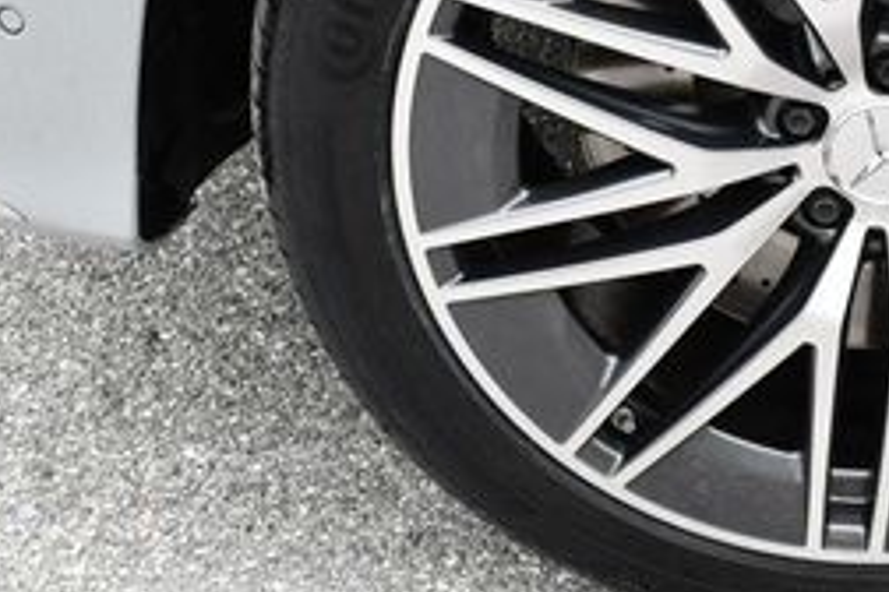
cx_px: 854
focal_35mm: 112
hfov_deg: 17.9
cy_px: 60
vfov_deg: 12.1
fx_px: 2766
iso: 200
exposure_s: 1/250
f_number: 6.3
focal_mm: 22
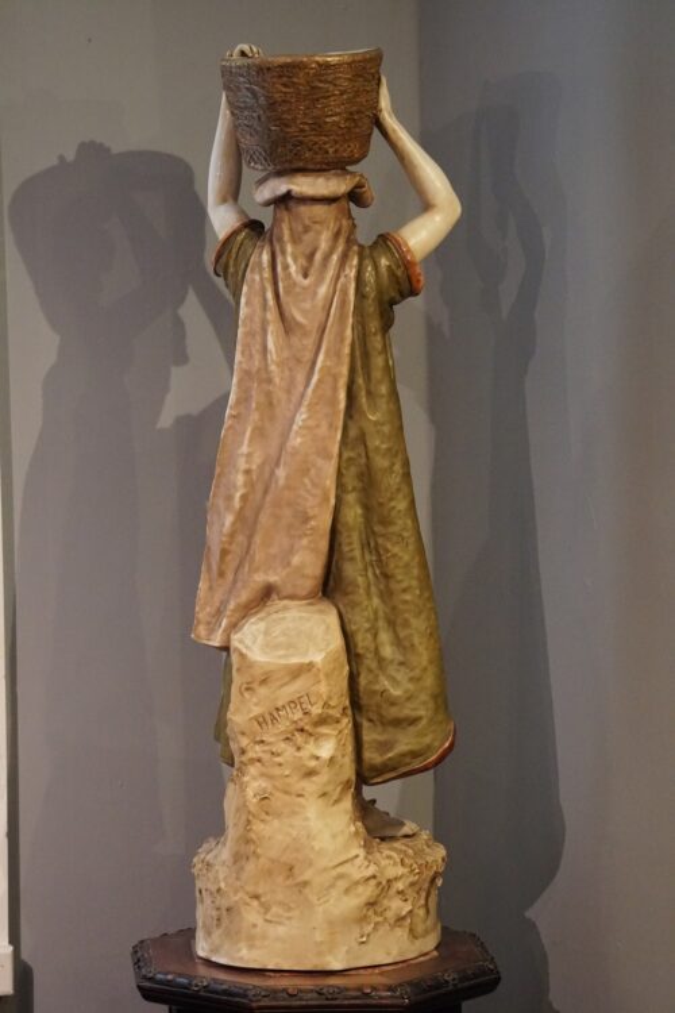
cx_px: 338
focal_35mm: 108
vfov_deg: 18.9
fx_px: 3037
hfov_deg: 12.7
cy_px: 506
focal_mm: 72
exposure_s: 1/60
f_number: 5.6
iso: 6400
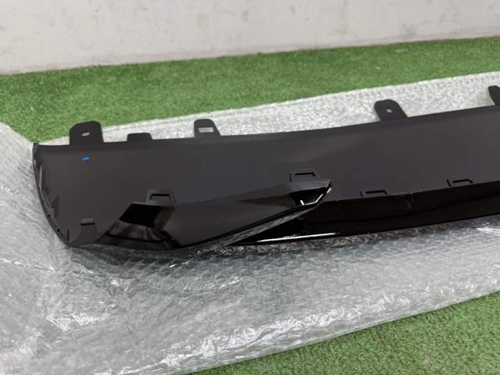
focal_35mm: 24
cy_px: 188
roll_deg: -4.2
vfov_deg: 56.8
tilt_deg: -38.7
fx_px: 347
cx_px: 250
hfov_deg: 71.6
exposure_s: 1/100
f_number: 1.78
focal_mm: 6.76
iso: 160
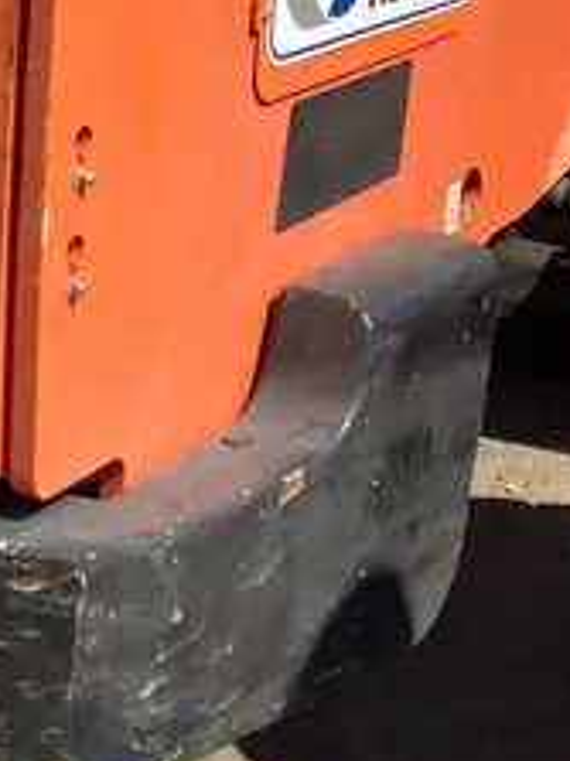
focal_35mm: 92
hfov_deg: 16.0
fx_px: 2022
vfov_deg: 18.4
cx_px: 406
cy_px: -452
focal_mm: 3.99
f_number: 1.8
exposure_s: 1/1869
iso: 20
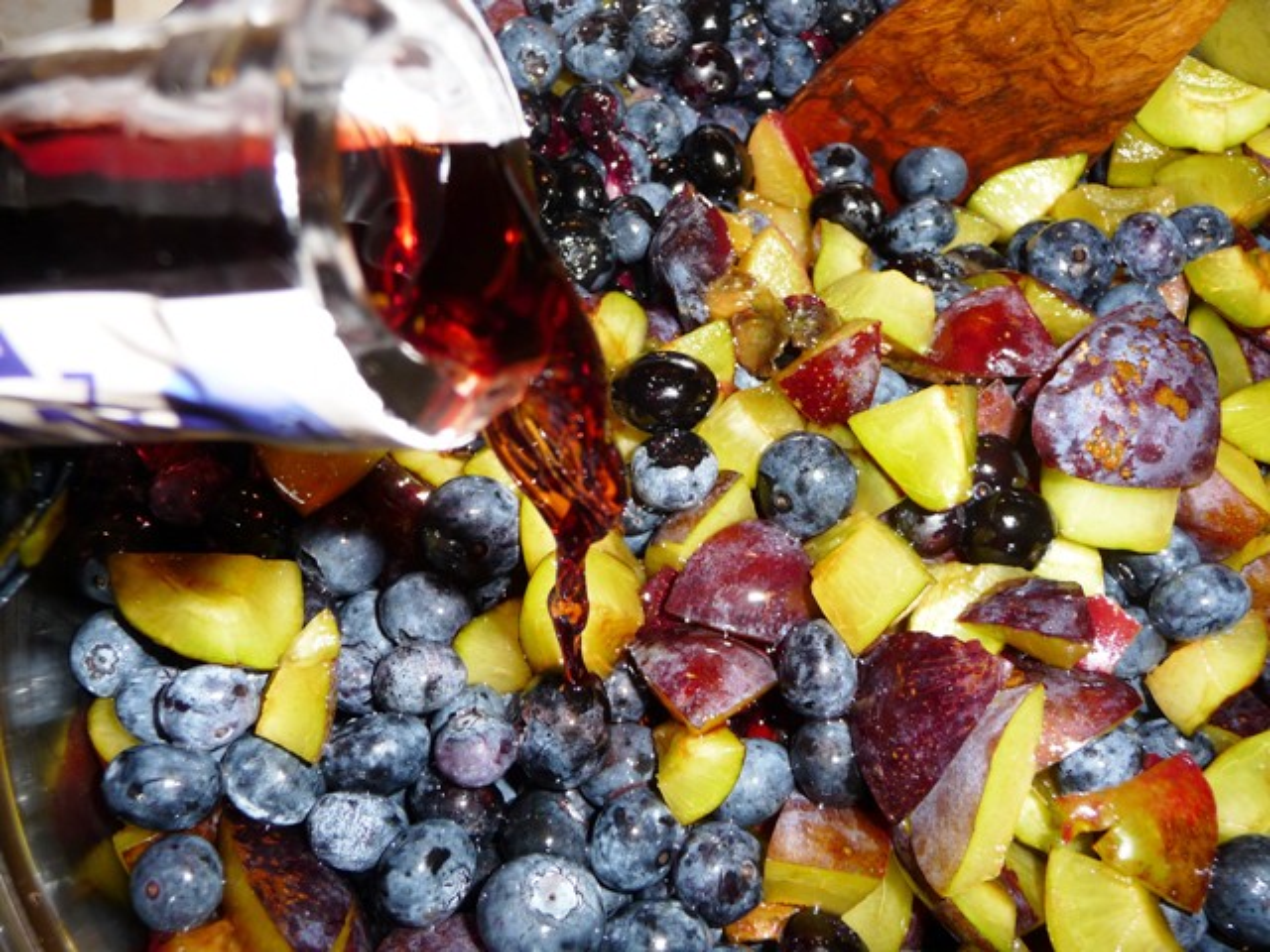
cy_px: 476
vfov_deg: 44.2
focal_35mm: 32
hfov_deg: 56.8
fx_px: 1174
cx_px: 635
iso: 100
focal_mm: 5.3
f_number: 3.5
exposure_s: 1/30
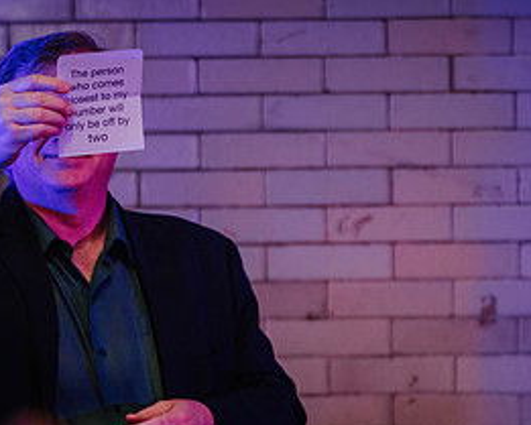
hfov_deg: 5.1
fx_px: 5974
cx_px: 342
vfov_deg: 4.1
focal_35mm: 380
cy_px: 233
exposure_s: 1/80
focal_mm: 159
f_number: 2.8
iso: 1600
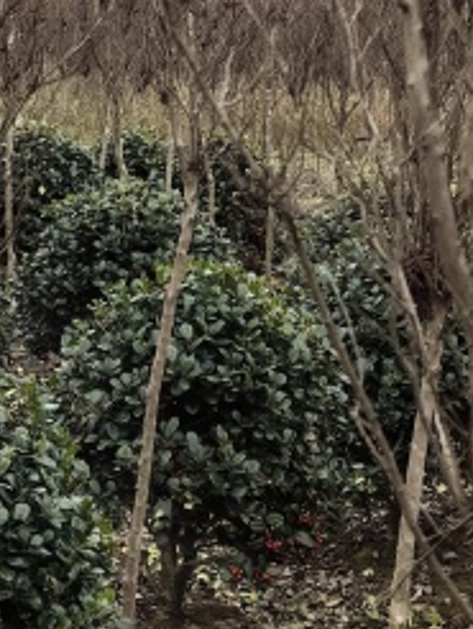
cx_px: 26
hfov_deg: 12.6
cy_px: 219
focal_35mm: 117
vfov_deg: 16.8
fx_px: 2128
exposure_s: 1/1422
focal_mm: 5.75
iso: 50
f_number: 2
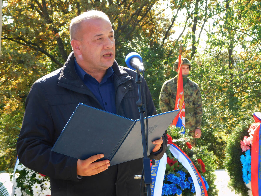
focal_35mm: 115
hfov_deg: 17.1
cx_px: 130
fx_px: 867
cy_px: 98
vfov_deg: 12.9
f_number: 4.8
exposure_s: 1/100
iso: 125
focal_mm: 20.3
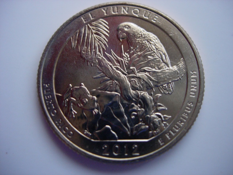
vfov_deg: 37.7
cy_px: 88
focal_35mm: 38
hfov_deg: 49.0
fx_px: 256
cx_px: 116
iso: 173
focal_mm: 7.8
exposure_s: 1/32
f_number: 2.8
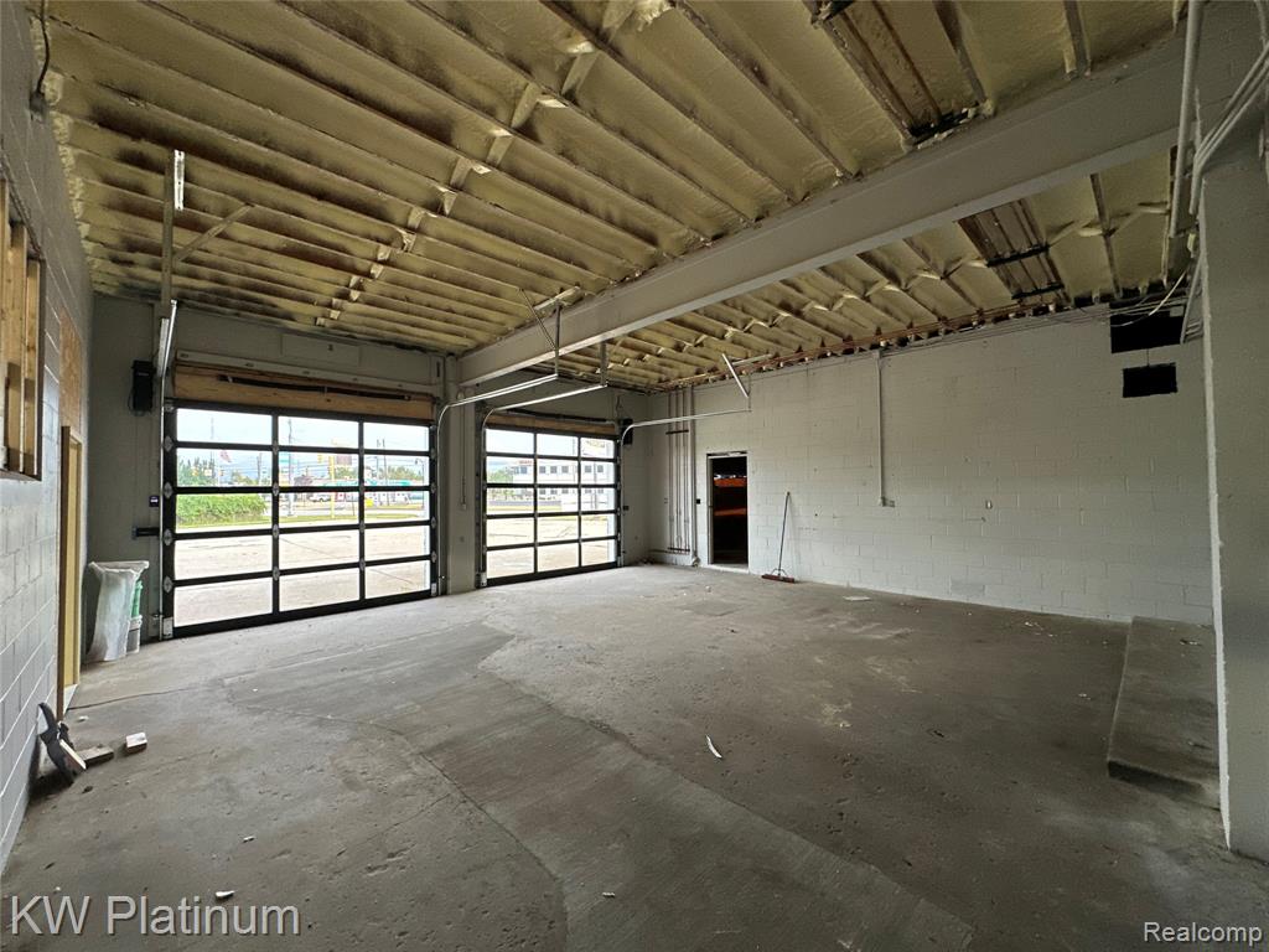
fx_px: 513
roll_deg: +0.3
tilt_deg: +1.7
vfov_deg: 85.7
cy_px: 476
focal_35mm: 14
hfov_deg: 102.1
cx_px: 634
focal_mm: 2.22
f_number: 2.2
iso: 250
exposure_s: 1/60
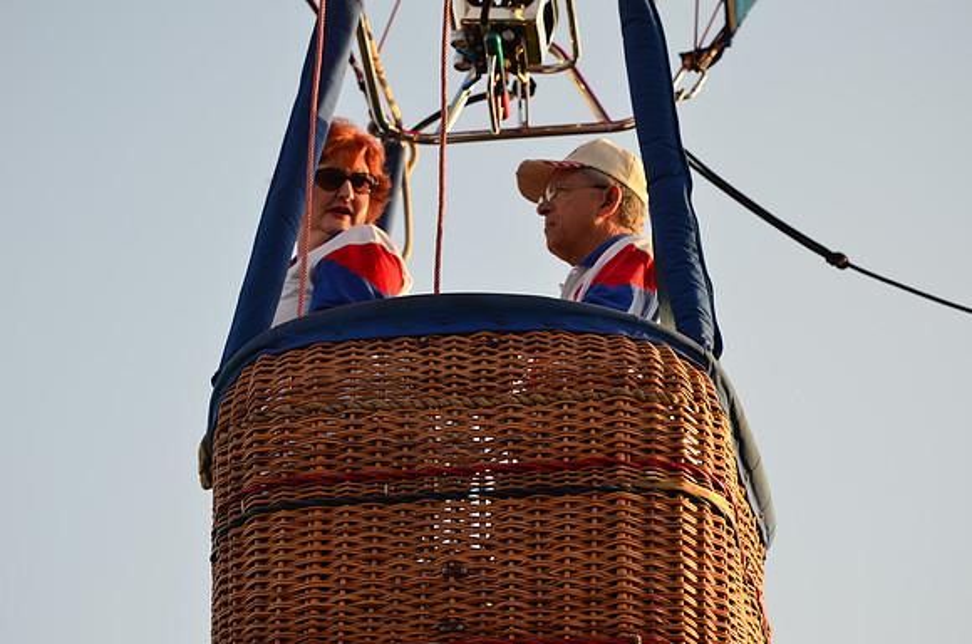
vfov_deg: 6.3
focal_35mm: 218
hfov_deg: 9.5
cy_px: 322
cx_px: 486
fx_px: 5860
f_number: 2.8
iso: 100
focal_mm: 145
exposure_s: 1/500
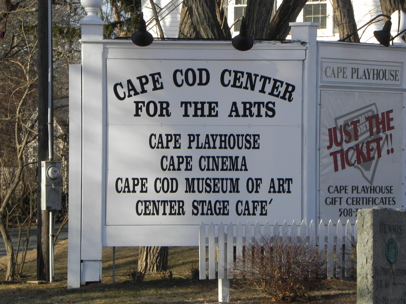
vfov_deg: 7.0
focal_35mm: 212
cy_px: 152
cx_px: 203
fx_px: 2486
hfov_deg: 9.3
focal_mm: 37.7
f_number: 6.3
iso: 160
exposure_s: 1/284
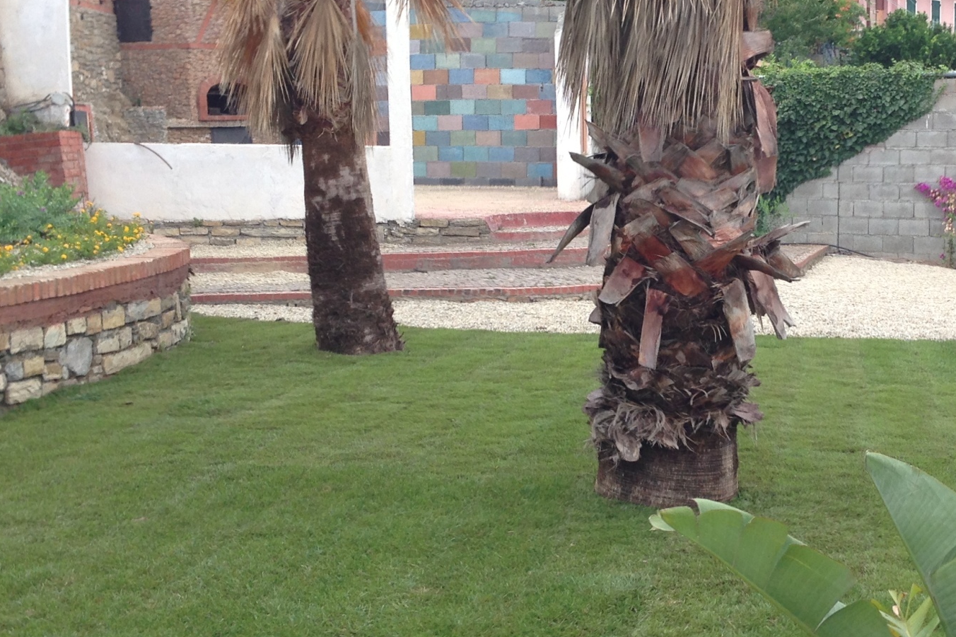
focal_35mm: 65
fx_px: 1726
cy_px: 286
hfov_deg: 30.6
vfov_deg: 20.9
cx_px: 682
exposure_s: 1/371
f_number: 2.4
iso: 50
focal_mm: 4.13
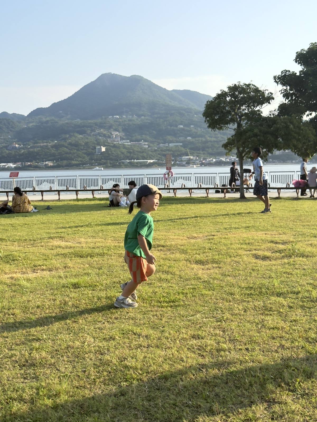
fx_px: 586
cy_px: 211
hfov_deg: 30.3
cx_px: 158
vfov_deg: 39.7
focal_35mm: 48
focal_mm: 6.76
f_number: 1.78
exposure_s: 1/2762
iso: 64
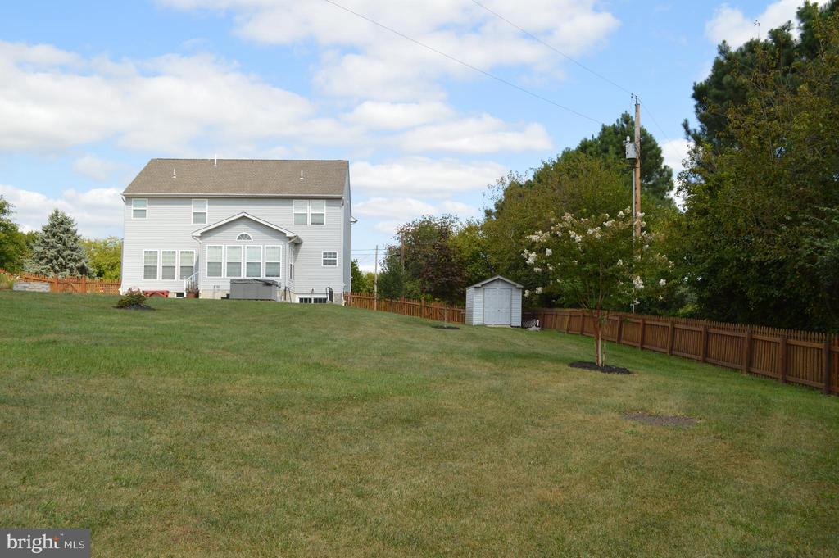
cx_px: 420
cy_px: 279
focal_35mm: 33
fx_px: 768
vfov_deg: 39.9
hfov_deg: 57.3
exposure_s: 1/200
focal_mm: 22
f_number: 8
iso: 100
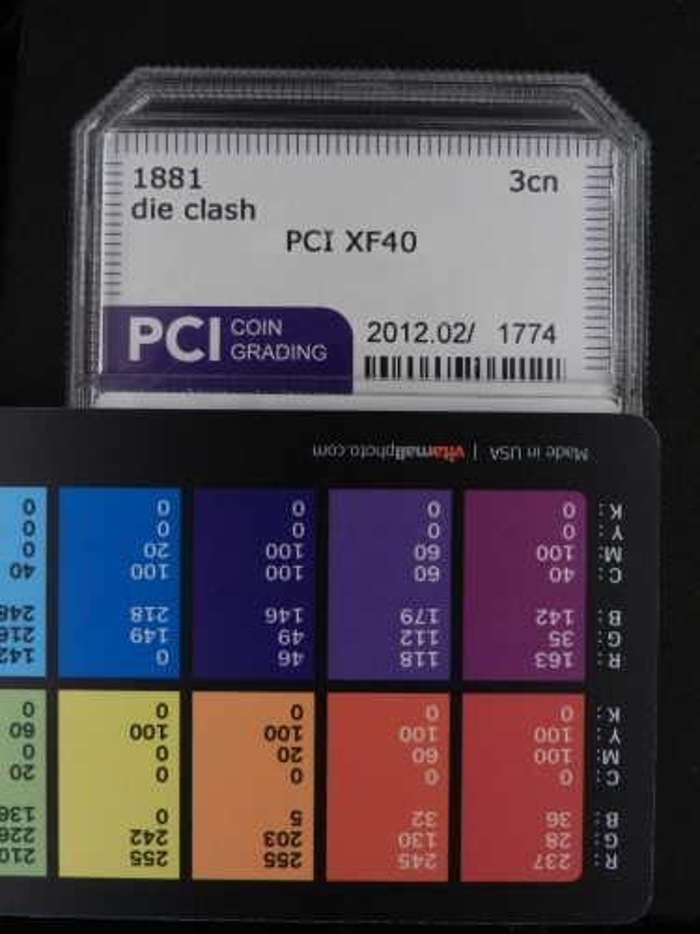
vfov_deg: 42.1
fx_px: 1213
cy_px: 467
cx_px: 350
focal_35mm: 45
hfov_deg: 32.2
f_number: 4.2
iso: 160
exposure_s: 1/50
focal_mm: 8.2
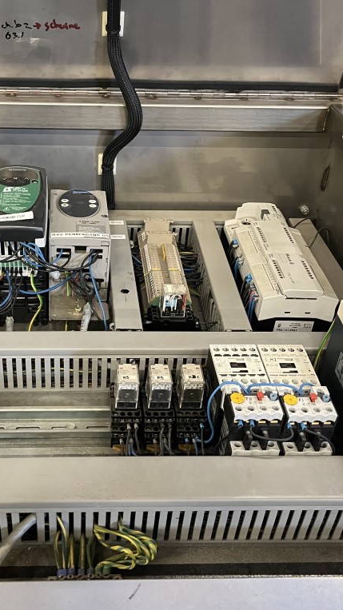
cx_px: 98
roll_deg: -2.3
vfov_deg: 52.8
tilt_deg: -37.0
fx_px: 615
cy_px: 305
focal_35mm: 38
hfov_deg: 30.8
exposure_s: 1/50
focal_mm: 5.1
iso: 400
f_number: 1.6
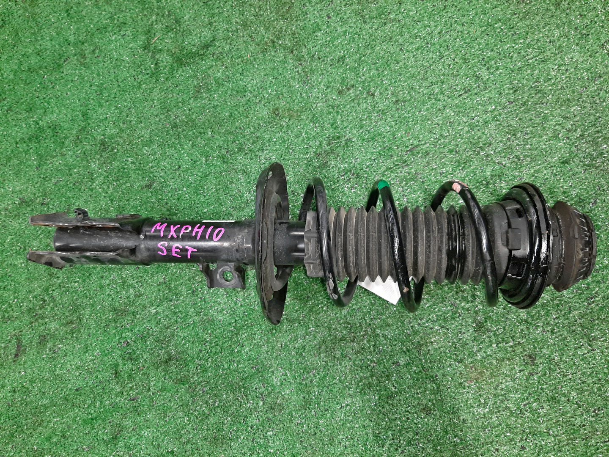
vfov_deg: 53.1
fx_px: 457
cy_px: 228
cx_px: 304
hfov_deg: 67.3
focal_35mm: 26
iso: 177
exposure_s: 1/33
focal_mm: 3.93
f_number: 1.7
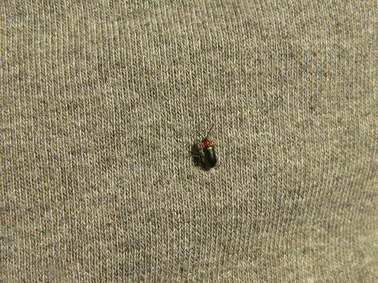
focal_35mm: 73
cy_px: 142
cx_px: 189
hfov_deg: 26.7
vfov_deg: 20.2
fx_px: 797
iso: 100
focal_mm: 12.2
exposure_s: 1/500
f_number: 4.6
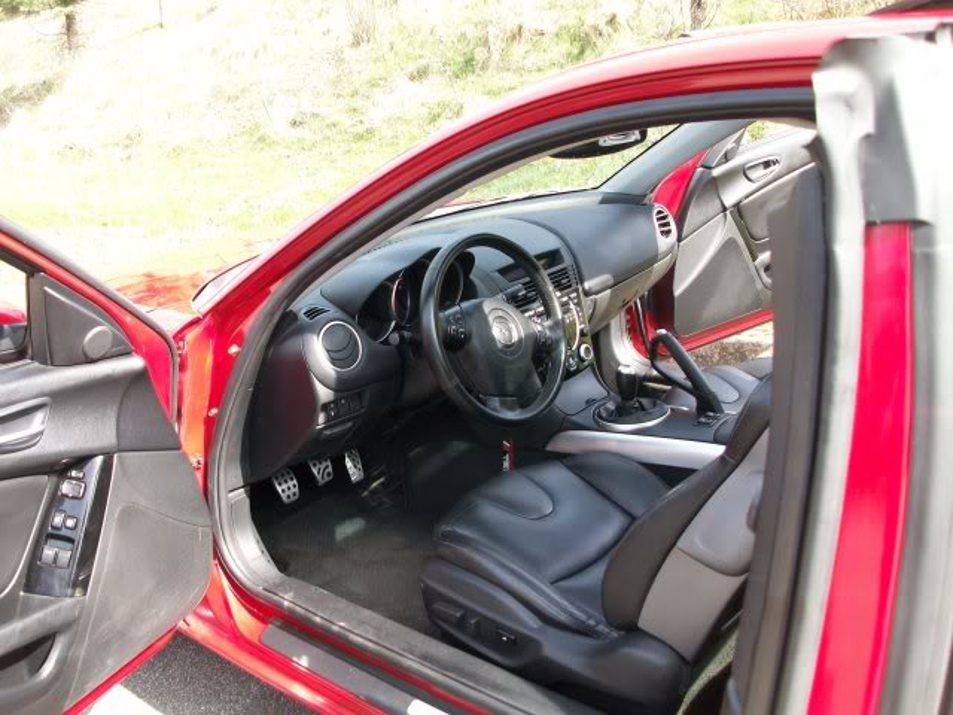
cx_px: 476
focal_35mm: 34
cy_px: 358
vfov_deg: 41.8
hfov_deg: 54.0
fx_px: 936
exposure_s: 1/90.6
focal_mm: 5.7
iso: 64
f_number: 2.8
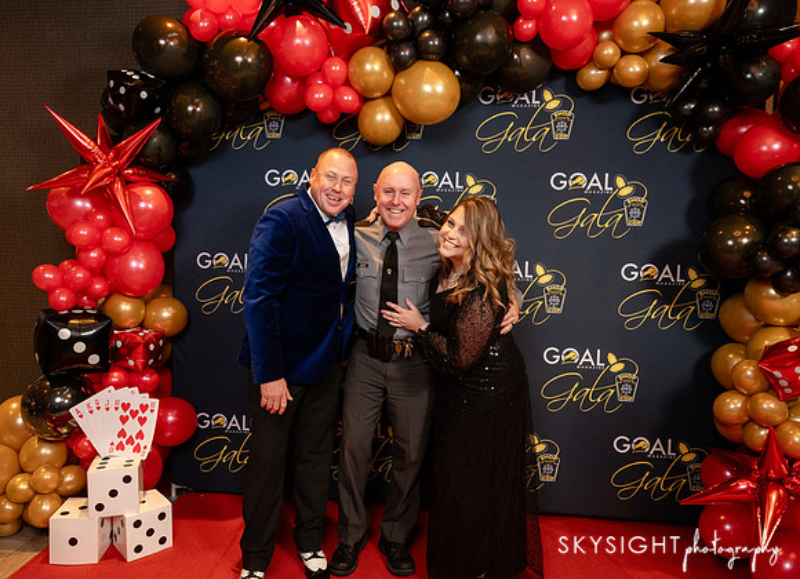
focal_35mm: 26
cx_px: 366
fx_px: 586
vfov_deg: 52.6
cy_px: 289
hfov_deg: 68.5
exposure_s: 1/125
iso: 3200
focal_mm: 24
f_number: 5.6
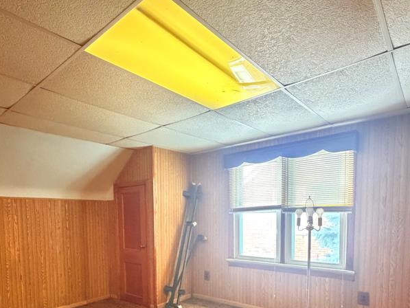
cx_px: 181
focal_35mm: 24
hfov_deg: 71.3
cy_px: 236
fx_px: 284
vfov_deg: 53.8
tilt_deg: -3.8
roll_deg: +1.2
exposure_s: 1/40
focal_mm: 2.22
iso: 1250
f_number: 2.2
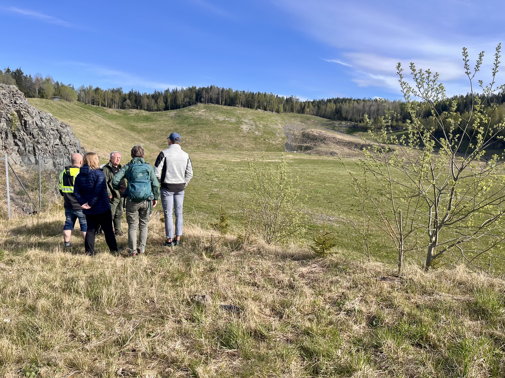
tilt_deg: -8.0
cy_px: 189
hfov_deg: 67.3
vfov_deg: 53.1
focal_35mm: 26
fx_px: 379
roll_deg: -2.1
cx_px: 252
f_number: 1.6
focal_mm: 5.1
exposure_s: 1/2268
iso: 50
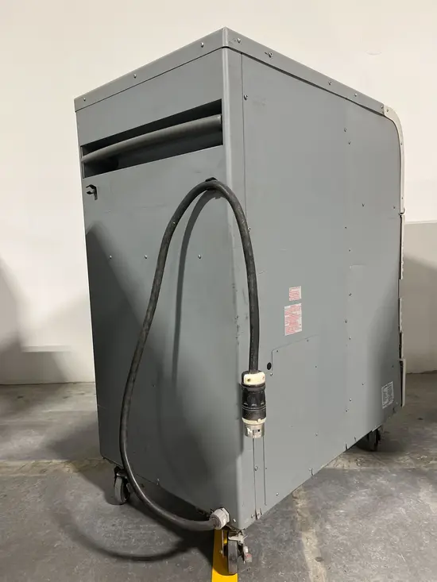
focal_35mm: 26
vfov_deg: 67.3
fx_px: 438
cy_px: 291
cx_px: 218
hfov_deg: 53.1
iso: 250
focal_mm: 5.1
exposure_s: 1/60
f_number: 1.6
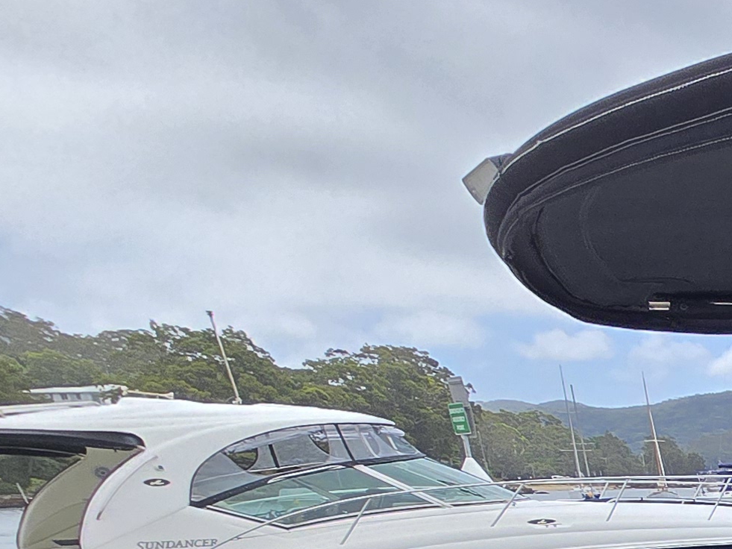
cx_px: 1463
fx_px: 1121
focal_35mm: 53
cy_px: 793
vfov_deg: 23.0
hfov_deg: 19.4
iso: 50
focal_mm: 2.2
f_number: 2.2
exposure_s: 1/1145
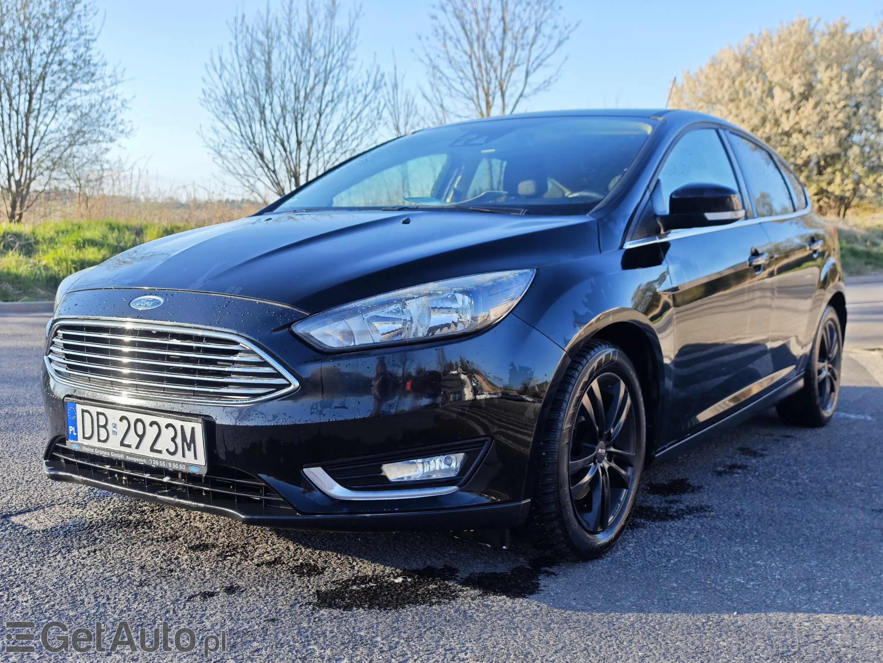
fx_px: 944
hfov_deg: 50.1
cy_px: 332
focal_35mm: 37
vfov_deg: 38.7
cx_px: 442
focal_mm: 8.72
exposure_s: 1/659
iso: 50
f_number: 2
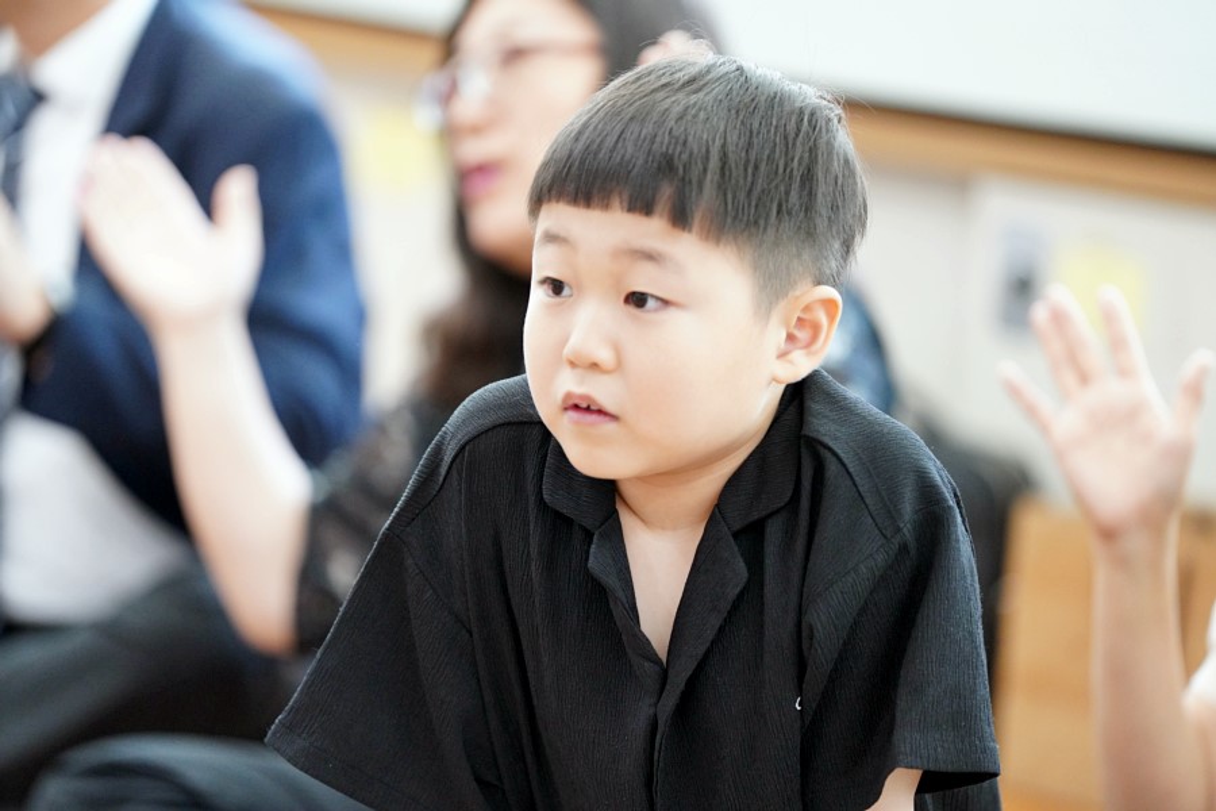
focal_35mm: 200
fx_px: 6755
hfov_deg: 10.3
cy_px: 406
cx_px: 608
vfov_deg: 6.9
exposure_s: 1/250
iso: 3200
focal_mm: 200
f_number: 2.8
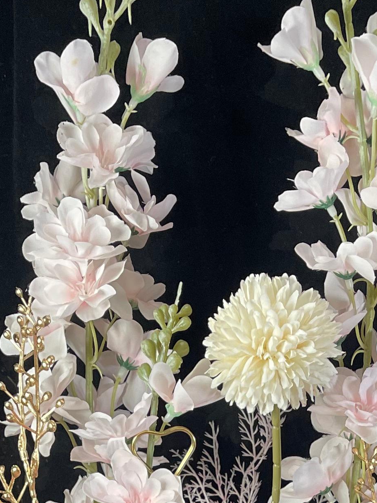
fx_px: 1191
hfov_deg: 18.0
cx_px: 229
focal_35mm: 82
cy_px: 686
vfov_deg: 21.2
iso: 125
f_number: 1.6
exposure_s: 1/100
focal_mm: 5.1
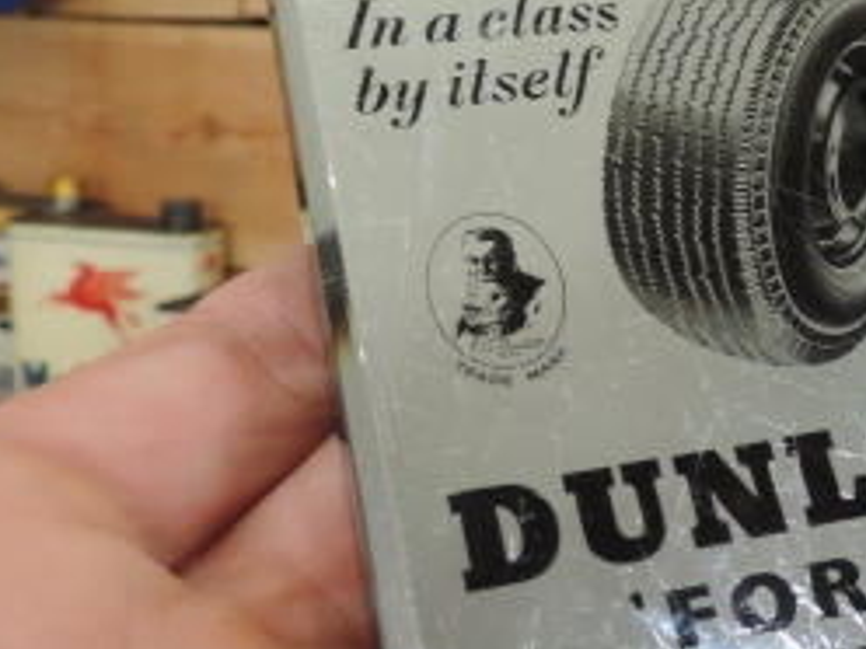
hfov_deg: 32.5
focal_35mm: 58
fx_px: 1451
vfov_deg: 25.2
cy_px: 276
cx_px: 670
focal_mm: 4.3
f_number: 3
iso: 180
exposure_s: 1/30
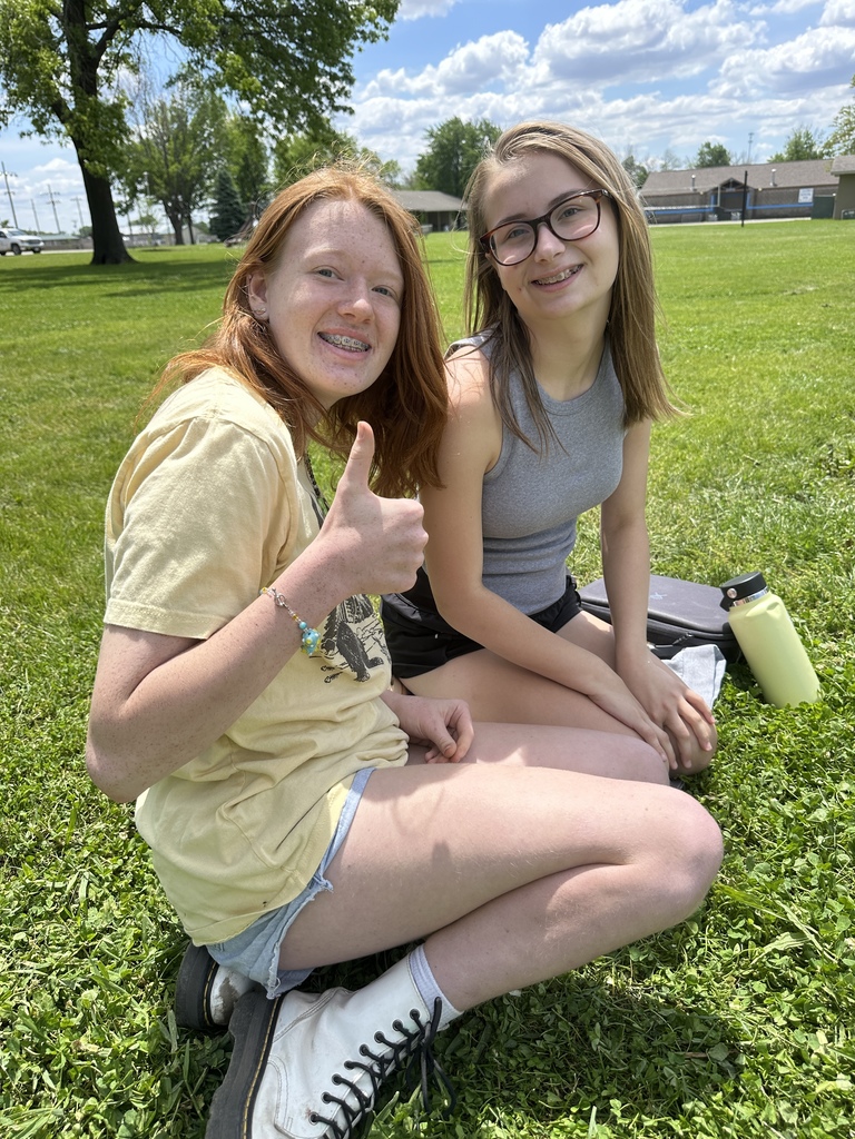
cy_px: 570
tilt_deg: -23.0
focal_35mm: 24
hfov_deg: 56.8
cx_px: 428
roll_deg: +2.7
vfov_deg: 71.6
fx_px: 790
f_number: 1.78
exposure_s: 1/2353
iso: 80
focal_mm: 6.86
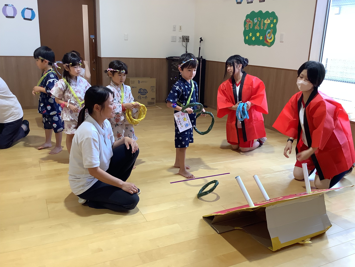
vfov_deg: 45.4
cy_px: 134
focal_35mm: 31
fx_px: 318
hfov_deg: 58.4
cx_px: 178
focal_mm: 3.3
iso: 80
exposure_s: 1/100
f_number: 2.4
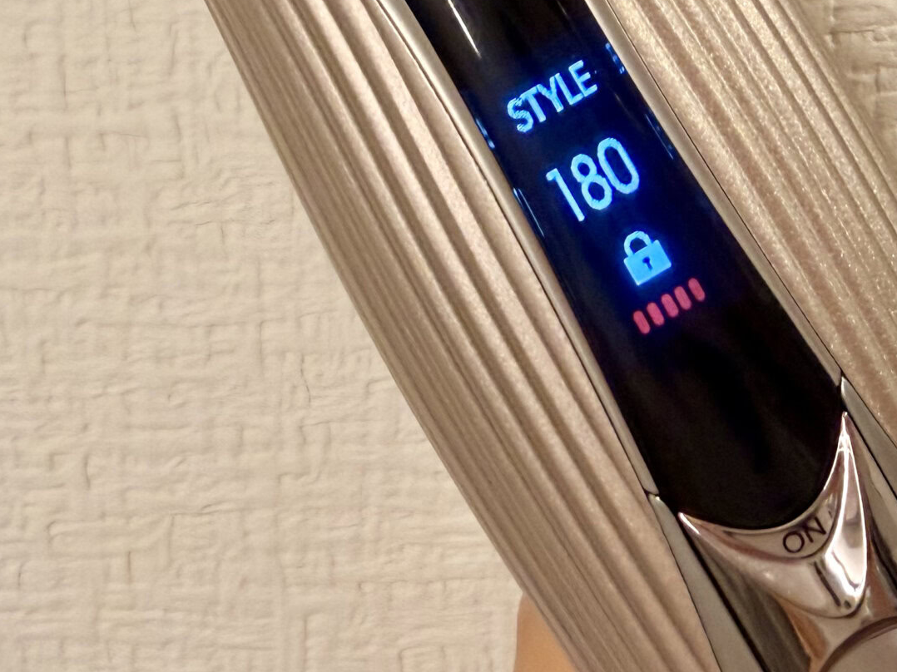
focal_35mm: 57
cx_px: 668
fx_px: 1477
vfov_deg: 24.2
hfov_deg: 33.2
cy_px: -46
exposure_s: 1/50
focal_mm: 2.2
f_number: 2.2
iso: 250
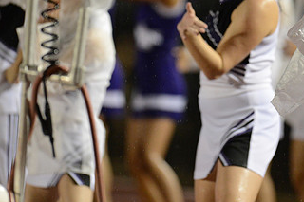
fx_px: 6127
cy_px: 31
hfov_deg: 2.8
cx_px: 243
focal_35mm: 726
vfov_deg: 1.9
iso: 5000
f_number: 2.8
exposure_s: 1/1000
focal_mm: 400
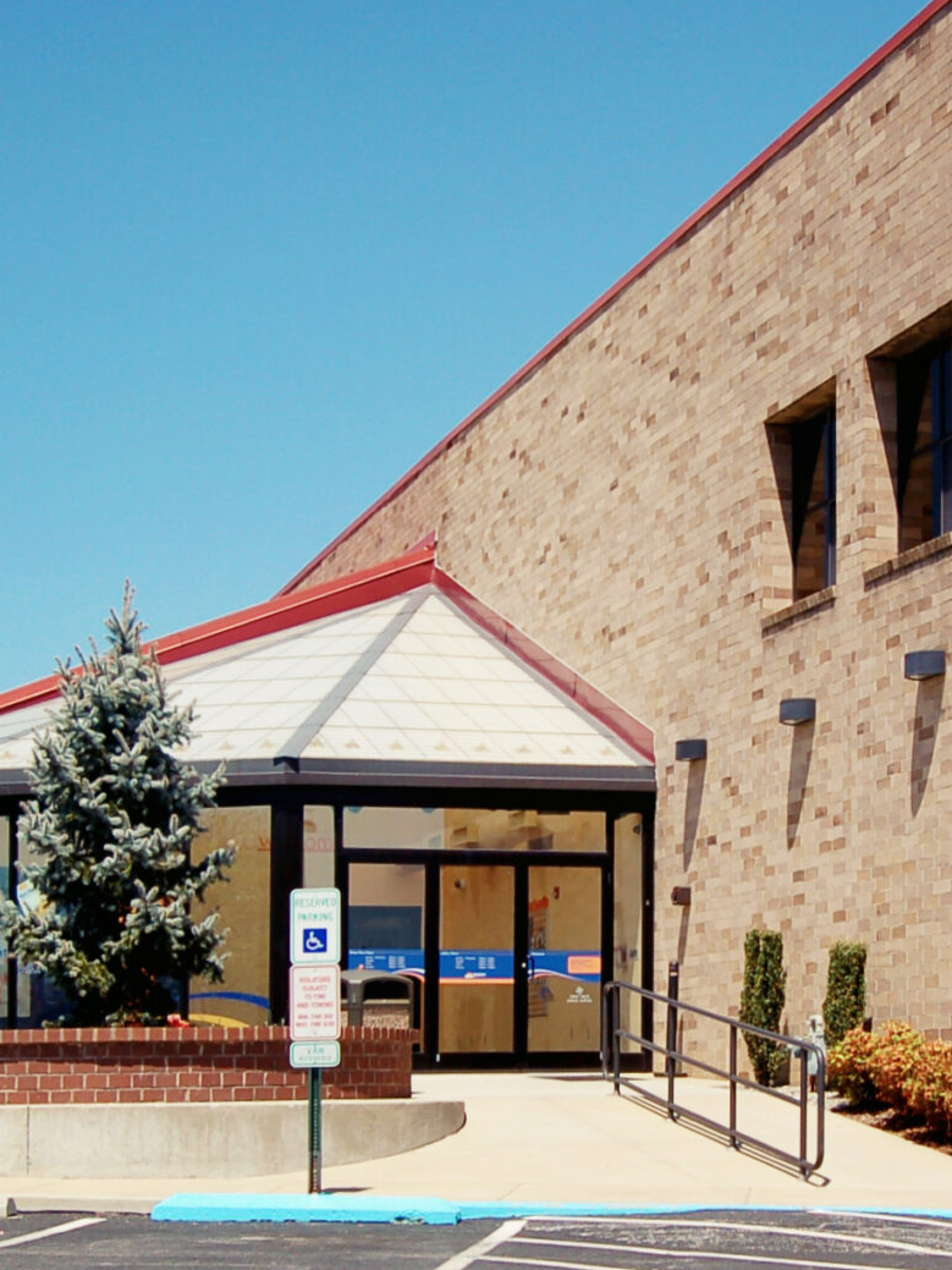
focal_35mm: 71
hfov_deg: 20.6
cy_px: 744
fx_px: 2604
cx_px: 697
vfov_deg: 27.4
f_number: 9
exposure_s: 1/320
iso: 200
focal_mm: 20
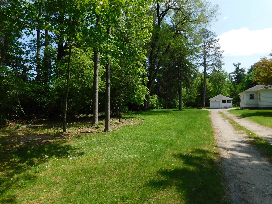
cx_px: 136
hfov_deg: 73.9
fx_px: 181
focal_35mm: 23
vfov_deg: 58.9
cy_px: 102
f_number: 3
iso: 125
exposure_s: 1/1500
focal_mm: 4
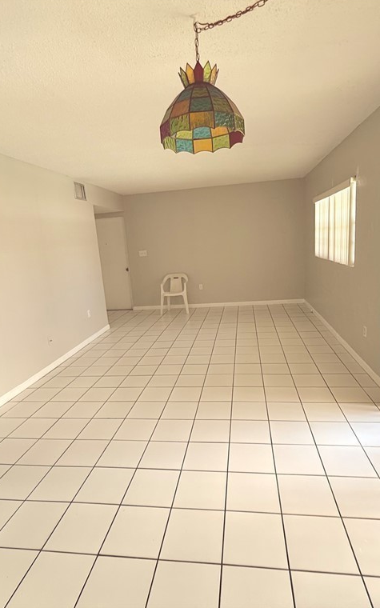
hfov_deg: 59.6
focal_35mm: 20
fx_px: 331
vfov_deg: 85.1
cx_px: 194
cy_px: 302
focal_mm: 2.22
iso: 125
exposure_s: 1/120
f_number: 2.2
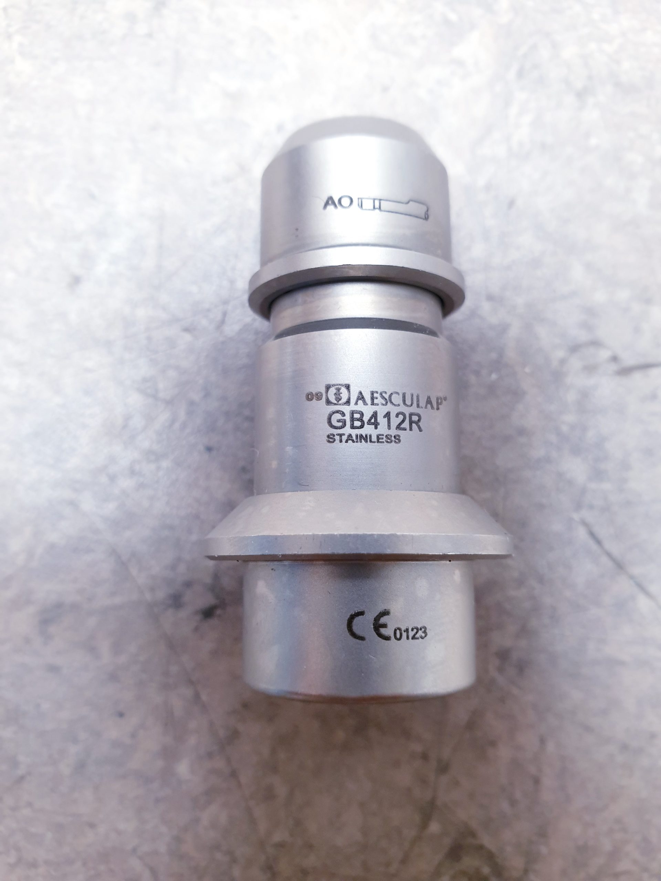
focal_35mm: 26
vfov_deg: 67.3
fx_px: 662
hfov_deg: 53.1
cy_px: 440
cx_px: 330
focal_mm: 4.3
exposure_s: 1/50
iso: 160
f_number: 2.4
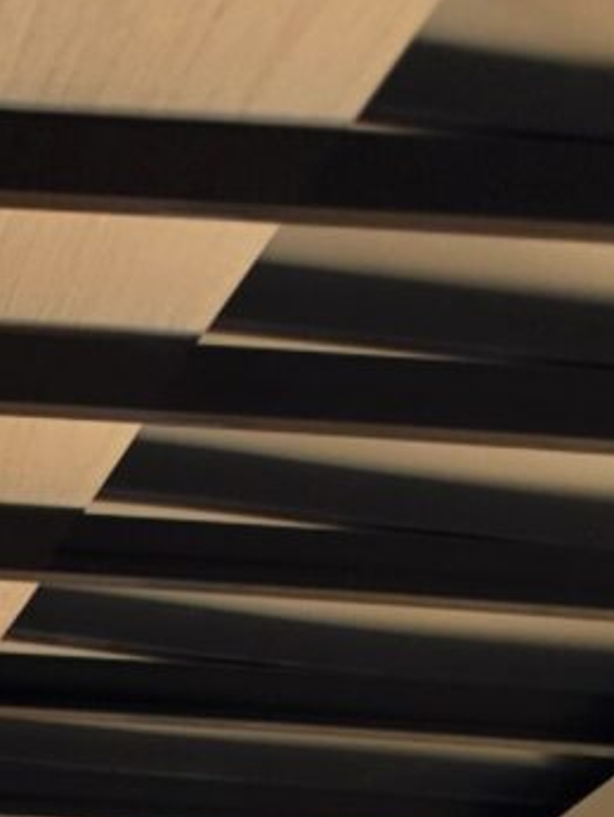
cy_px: 2848
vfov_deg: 8.5
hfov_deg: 8.2
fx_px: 4016
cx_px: -758
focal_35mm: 170
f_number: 1.4
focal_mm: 6.5
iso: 64
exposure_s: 1/180
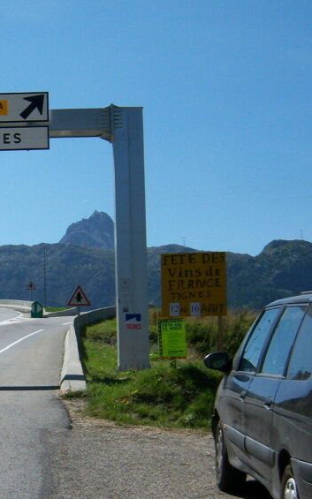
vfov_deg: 25.4
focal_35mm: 81
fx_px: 1102
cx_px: -49
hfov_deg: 15.6
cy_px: 314
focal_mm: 7.5
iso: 80
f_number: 4.8
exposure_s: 1/1000
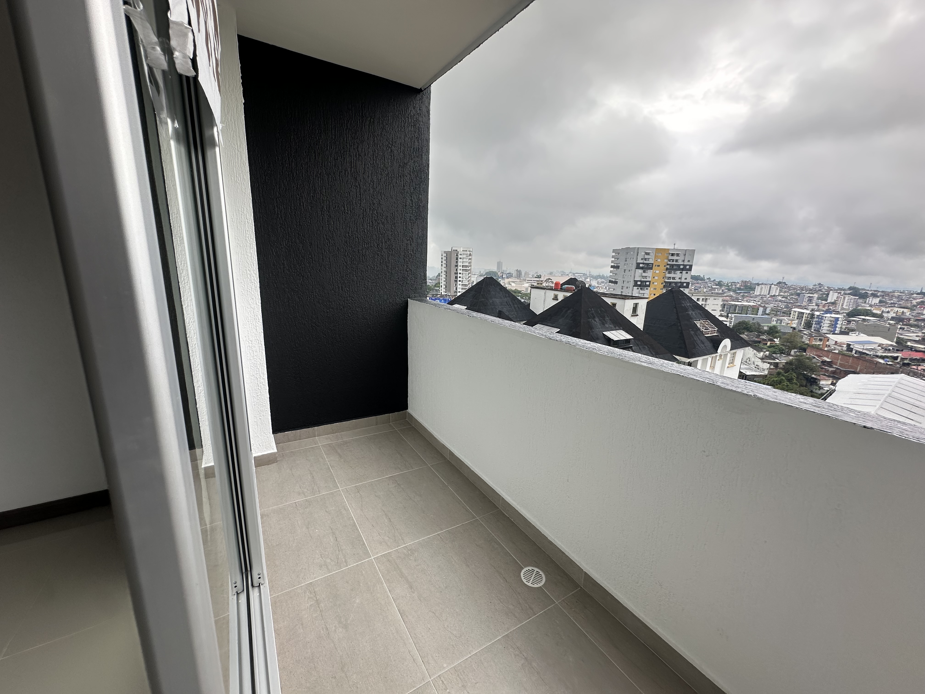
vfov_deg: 85.7
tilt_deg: -11.3
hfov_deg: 102.1
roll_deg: -0.9
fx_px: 374
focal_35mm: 14
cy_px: 347
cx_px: 462
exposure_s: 1/336
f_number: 2.2
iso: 40
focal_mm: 2.22
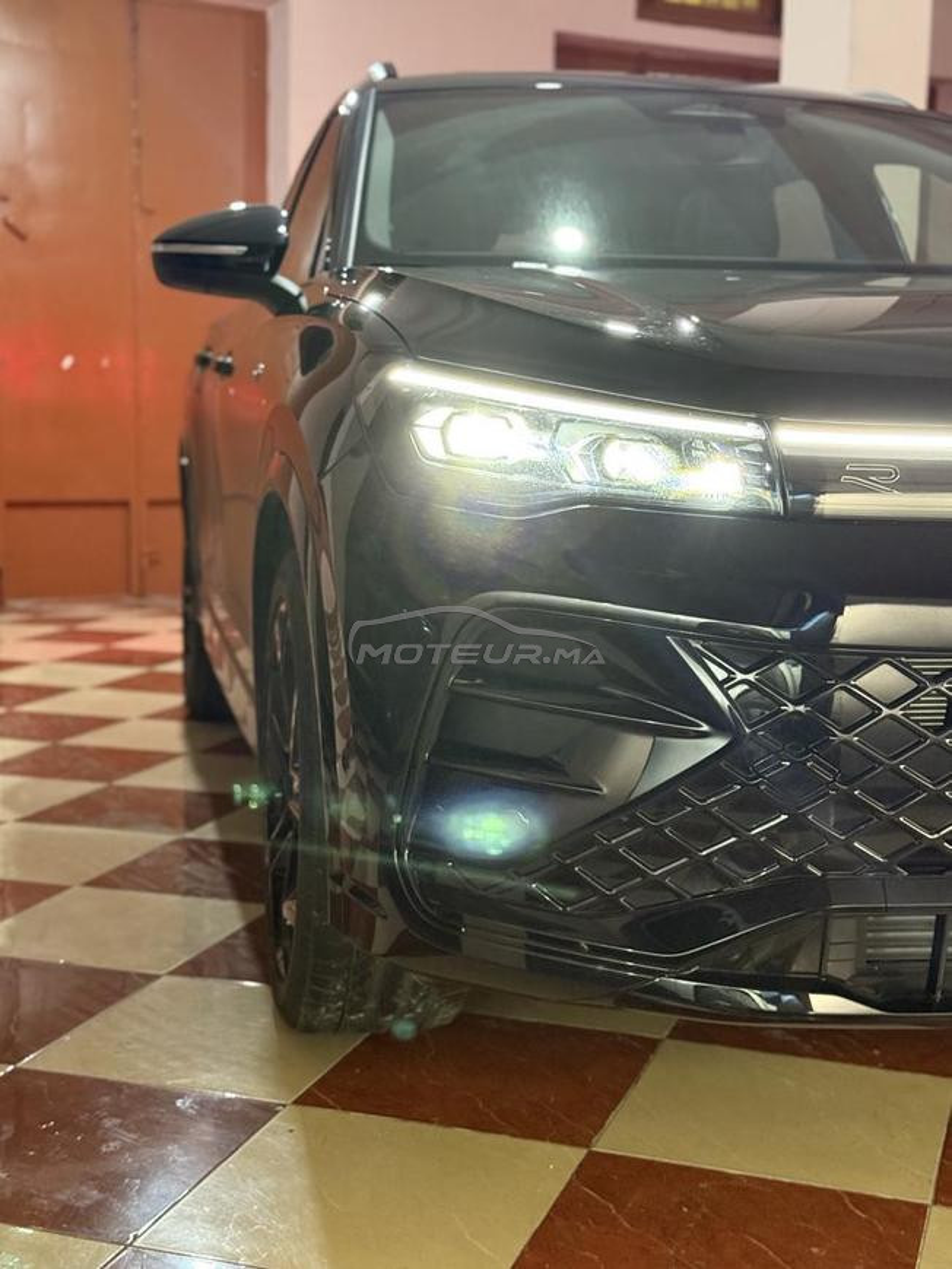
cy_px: 634
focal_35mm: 48
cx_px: 476
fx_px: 1760
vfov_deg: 39.7
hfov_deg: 30.3
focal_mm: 6.76
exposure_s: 1/36
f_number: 1.78
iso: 500
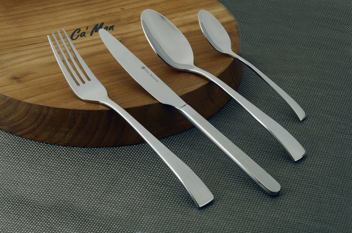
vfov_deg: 18.1
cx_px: 176
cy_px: 116
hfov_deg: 27.0
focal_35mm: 75
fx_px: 732
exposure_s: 1/100
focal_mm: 50
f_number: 9
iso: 200
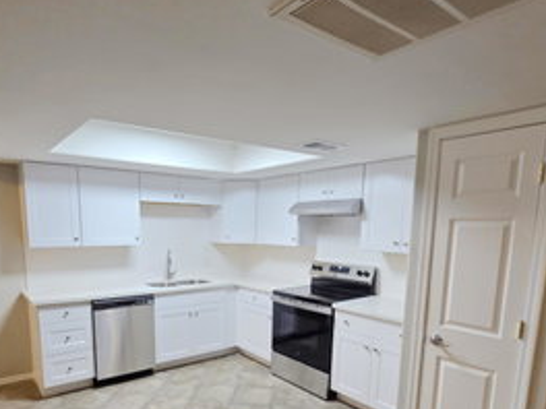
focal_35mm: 21
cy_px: 287
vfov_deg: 61.2
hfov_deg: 78.4
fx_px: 331
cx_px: 228
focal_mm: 2.2
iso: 250
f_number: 2.2
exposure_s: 1/60
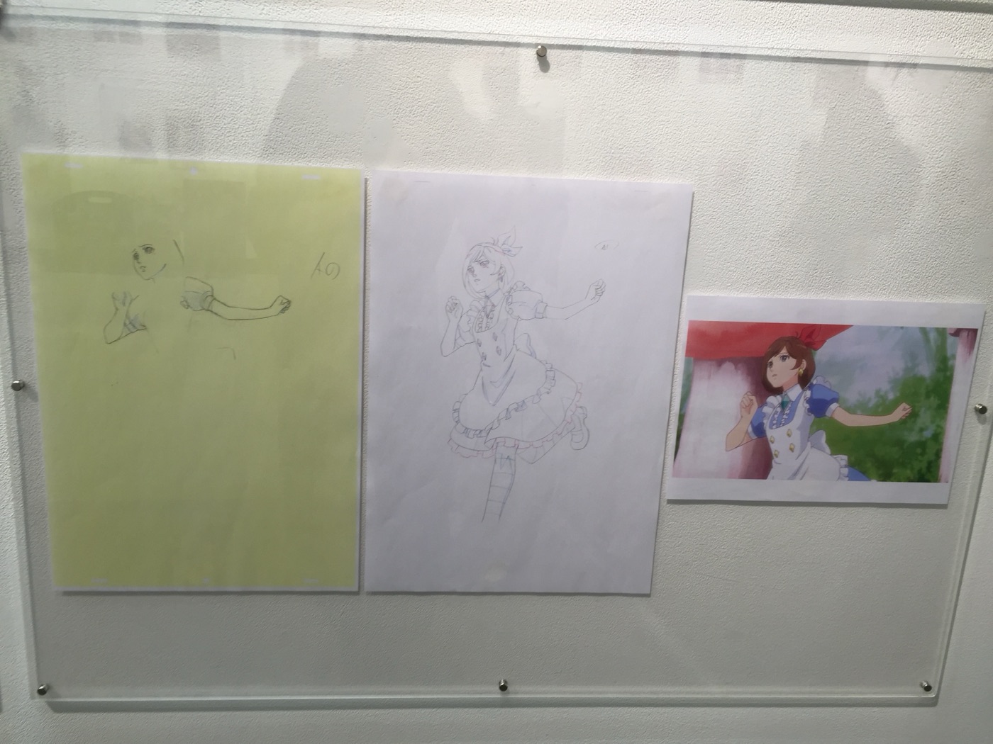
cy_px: 372
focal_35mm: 29
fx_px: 832
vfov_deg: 48.2
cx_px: 496
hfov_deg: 61.7
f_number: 2.2
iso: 32
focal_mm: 4.15
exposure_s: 1/120
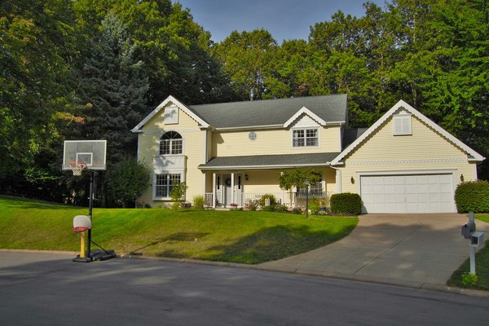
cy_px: 163
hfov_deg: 67.4
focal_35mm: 27
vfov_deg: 47.9
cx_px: 244
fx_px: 367
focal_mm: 18
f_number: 11
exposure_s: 1/500
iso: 200
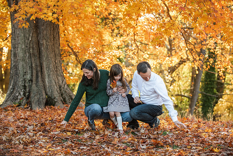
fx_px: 557
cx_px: 116
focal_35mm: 86
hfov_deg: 23.6
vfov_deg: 15.9
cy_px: 78
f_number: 4
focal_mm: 86
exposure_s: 1/400
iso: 500
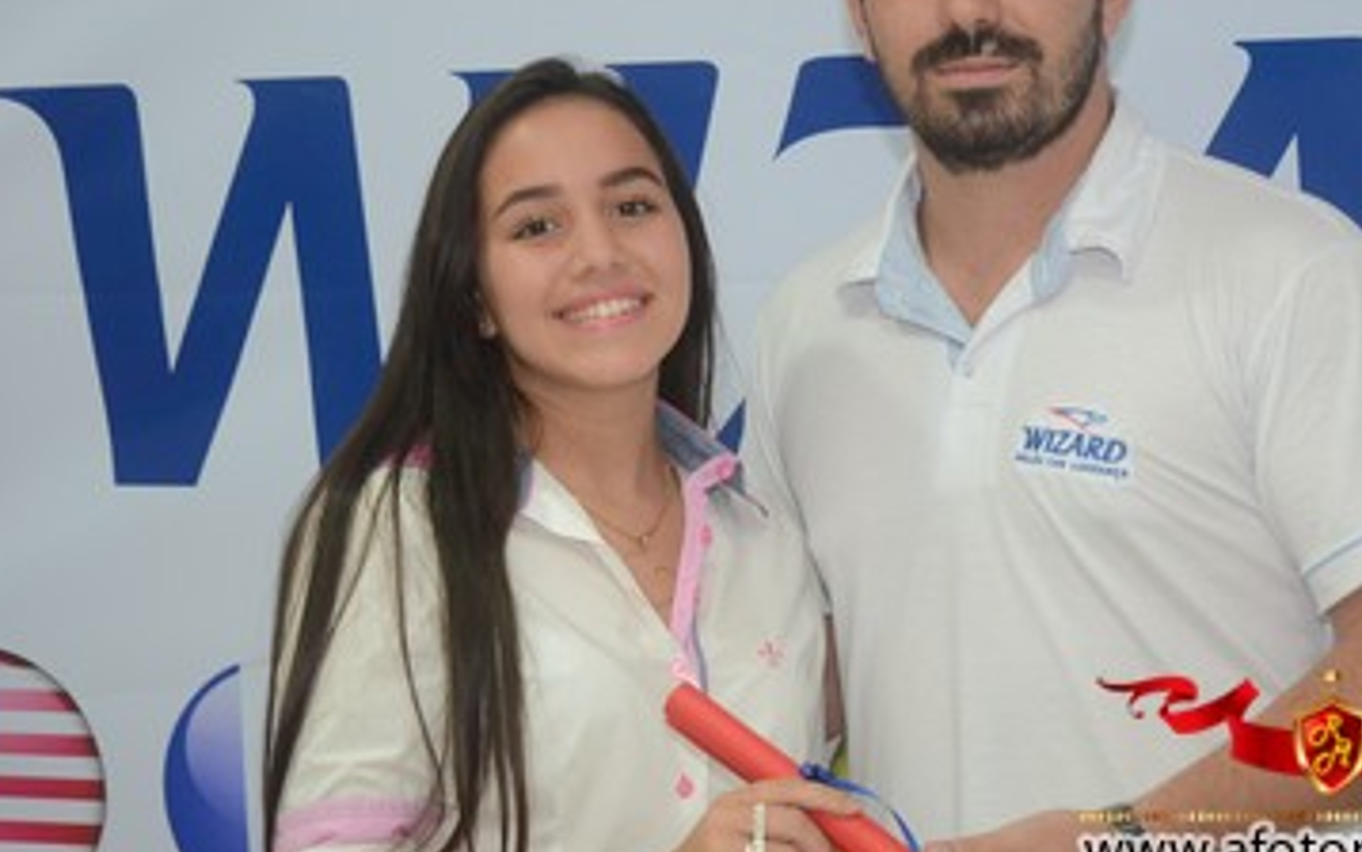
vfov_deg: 11.0
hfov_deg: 17.5
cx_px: 761
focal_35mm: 119
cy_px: 346
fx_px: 4419
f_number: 5
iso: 1600
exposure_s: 1/80
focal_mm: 62
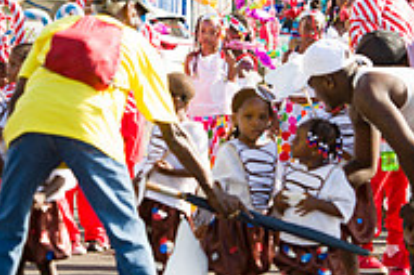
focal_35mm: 365
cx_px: 147
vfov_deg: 3.8
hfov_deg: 5.7
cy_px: 121
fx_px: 4194
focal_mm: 120
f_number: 5.6
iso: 100
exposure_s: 1/200
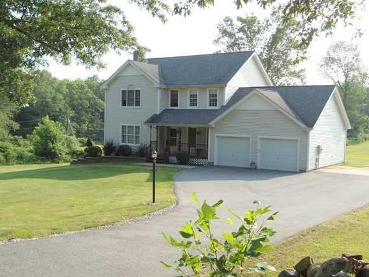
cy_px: 143
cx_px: 178
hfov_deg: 45.8
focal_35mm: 41
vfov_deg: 35.1
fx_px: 437
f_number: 3.2
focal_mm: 6.7
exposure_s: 1/320
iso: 80
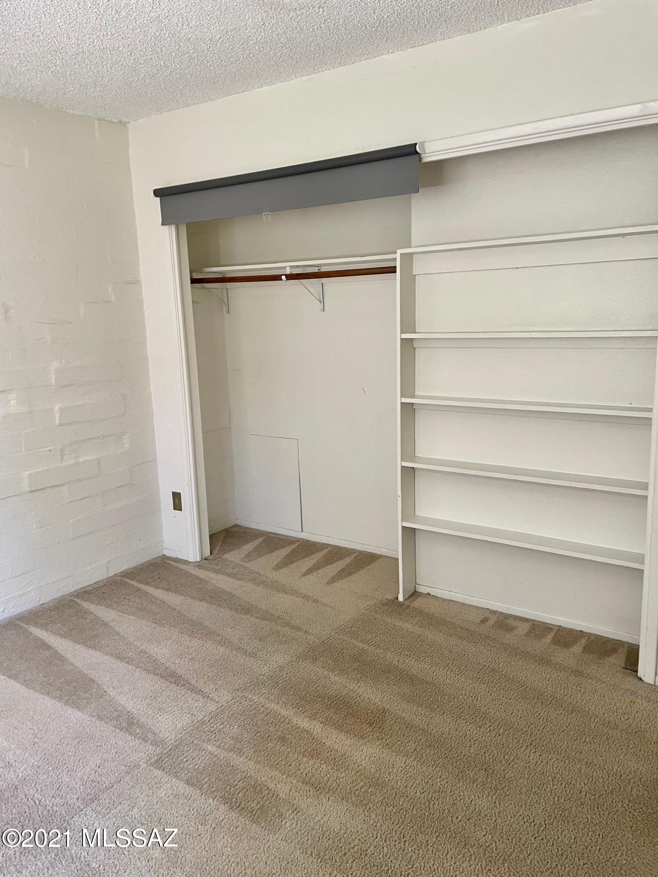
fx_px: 659
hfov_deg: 53.1
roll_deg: +1.9
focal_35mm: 26
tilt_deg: -8.4
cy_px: 438
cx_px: 329
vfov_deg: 67.3
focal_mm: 4.2
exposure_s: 1/60
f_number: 1.6
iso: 125
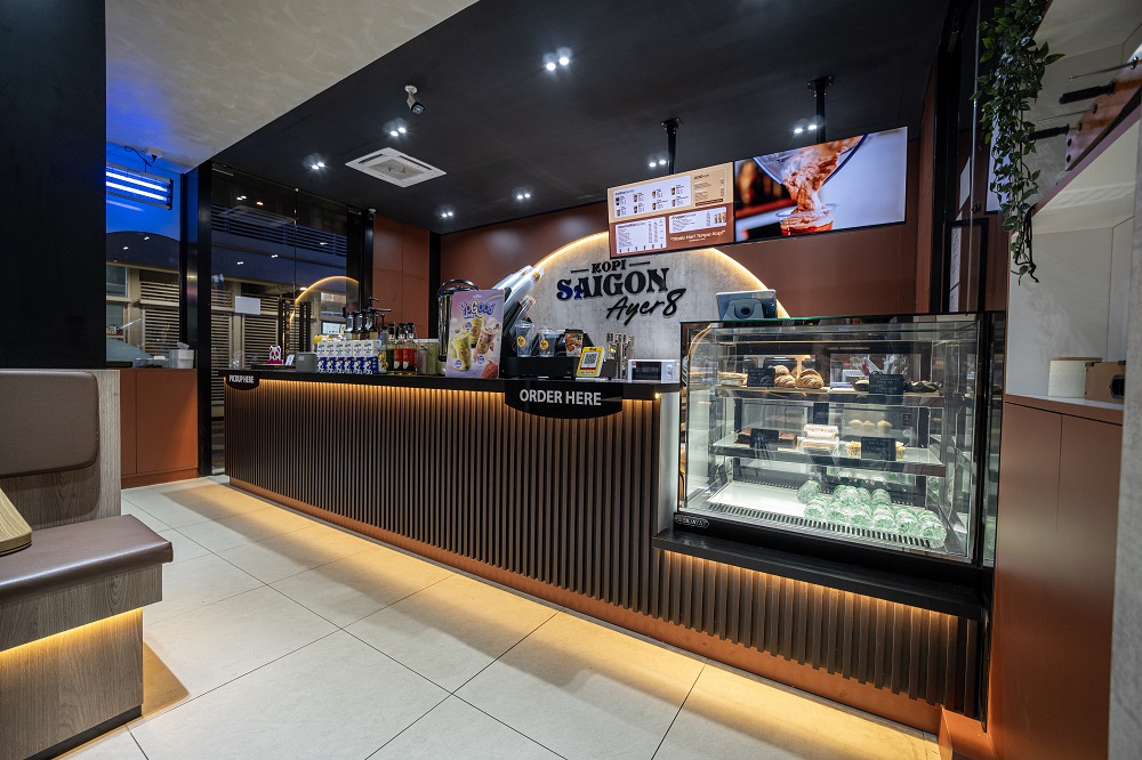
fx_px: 428
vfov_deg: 83.2
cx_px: 571
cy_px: 380
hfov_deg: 106.3
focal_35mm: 14
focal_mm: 9
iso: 200
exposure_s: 1/30
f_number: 2.8
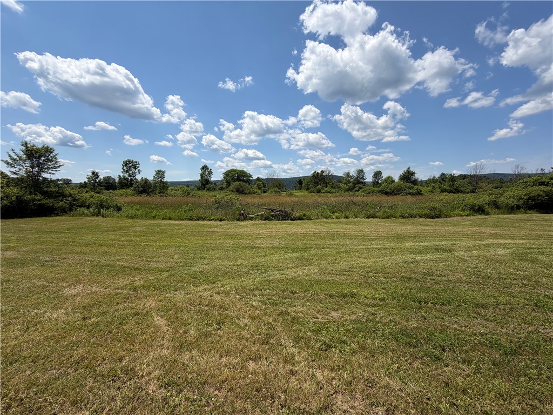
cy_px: 208
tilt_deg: -4.7
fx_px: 224
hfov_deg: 102.1
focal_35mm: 14
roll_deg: +1.9
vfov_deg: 85.7
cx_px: 276
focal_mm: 2.22
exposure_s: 1/1399
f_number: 2.2
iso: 20
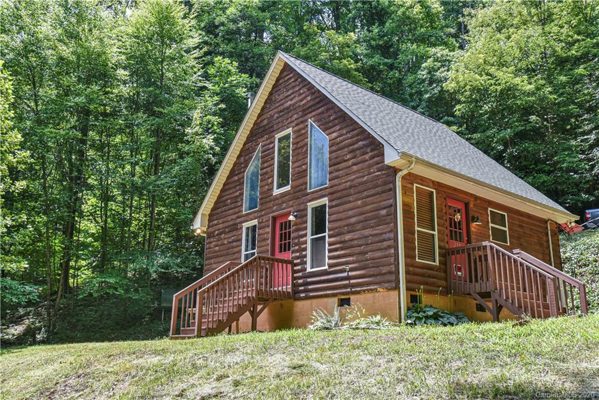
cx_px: 300
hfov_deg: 58.7
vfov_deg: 41.1
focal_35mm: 32
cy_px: 200
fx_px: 532
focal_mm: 32
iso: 800
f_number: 7.1
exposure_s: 1/160
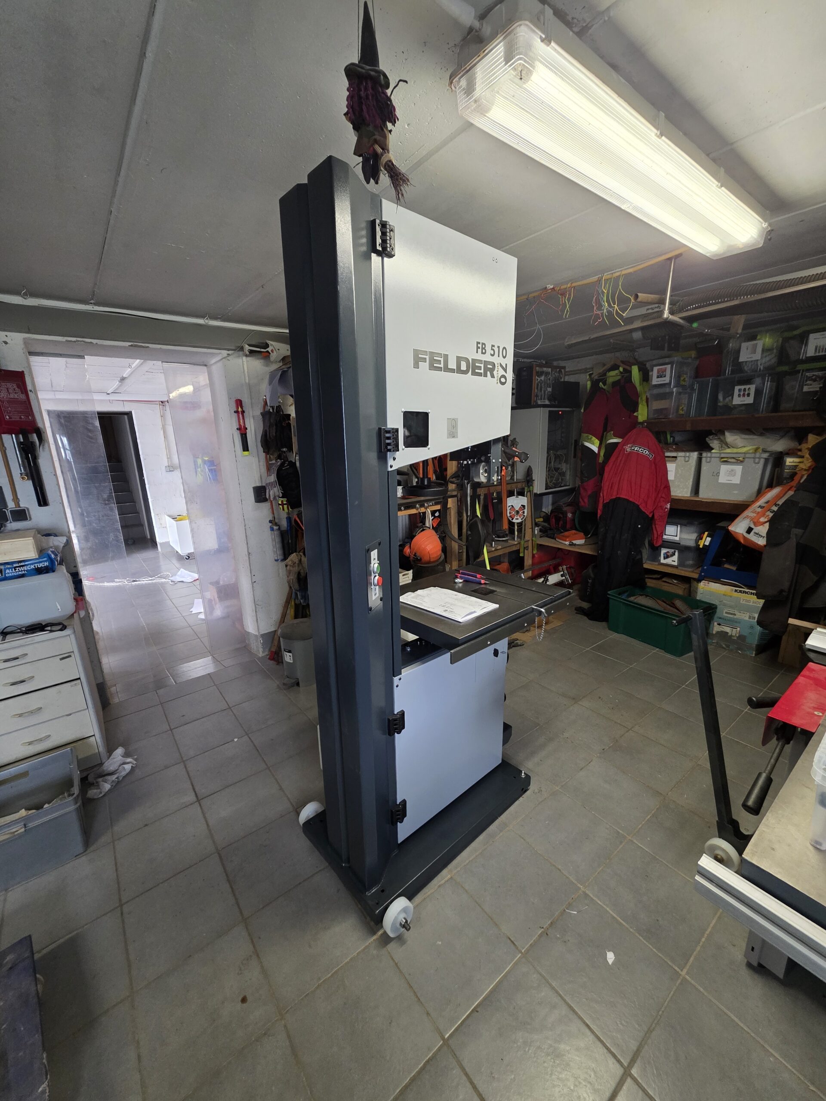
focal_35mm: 13
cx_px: 413
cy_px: 550
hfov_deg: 89.9
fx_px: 414
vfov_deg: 106.2
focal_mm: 2.2
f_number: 1.9
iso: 320
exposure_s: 1/100
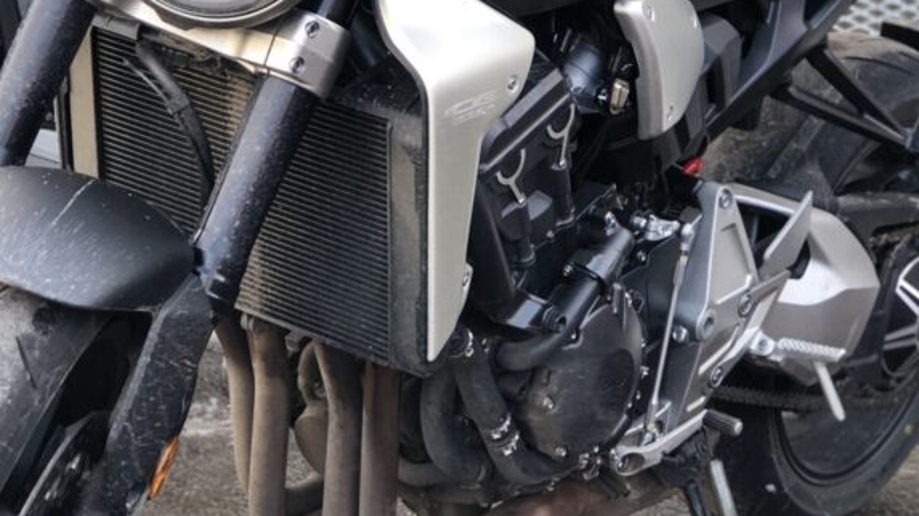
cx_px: 436
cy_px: -8
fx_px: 2704
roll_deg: -0.7
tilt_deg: -2.4
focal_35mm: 111
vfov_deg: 10.8
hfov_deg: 19.3
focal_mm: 6.6
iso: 40
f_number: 2.8
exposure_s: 1/100
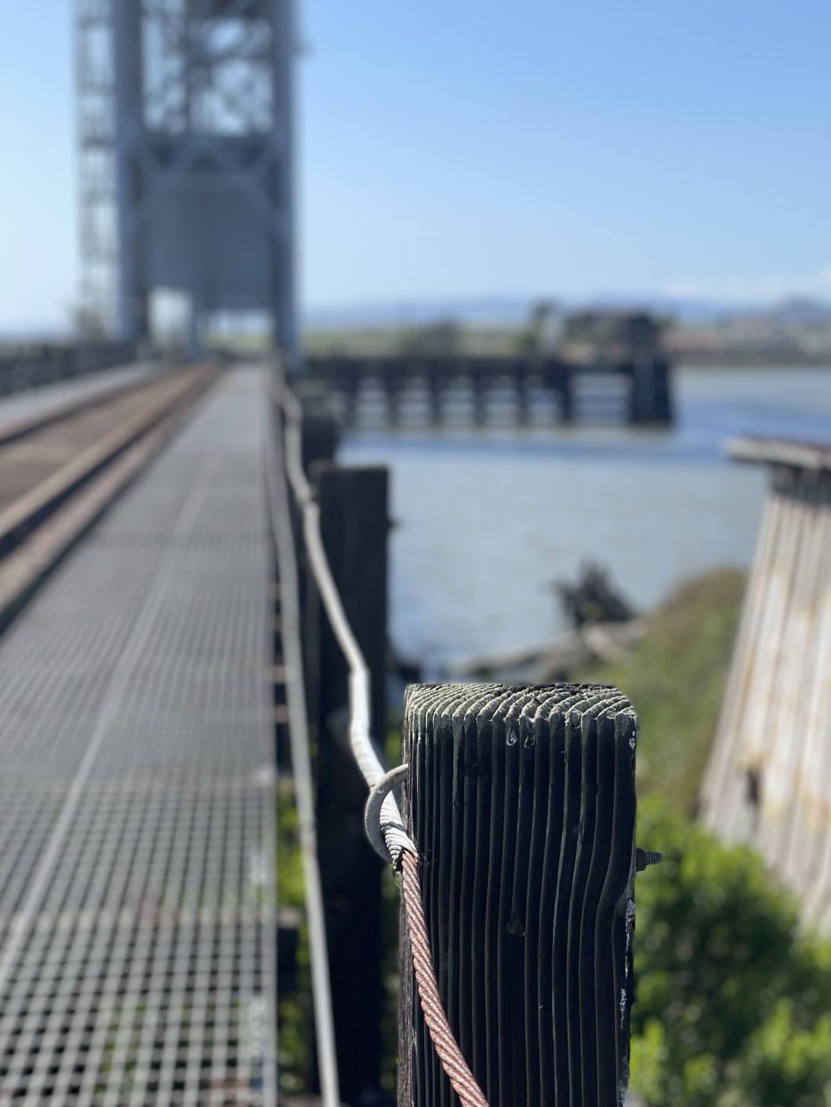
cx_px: 446
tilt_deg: -5.8
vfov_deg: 33.2
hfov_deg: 25.2
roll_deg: +0.1
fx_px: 1856
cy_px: 561
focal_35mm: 58
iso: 32
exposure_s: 1/1170
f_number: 2
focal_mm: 6
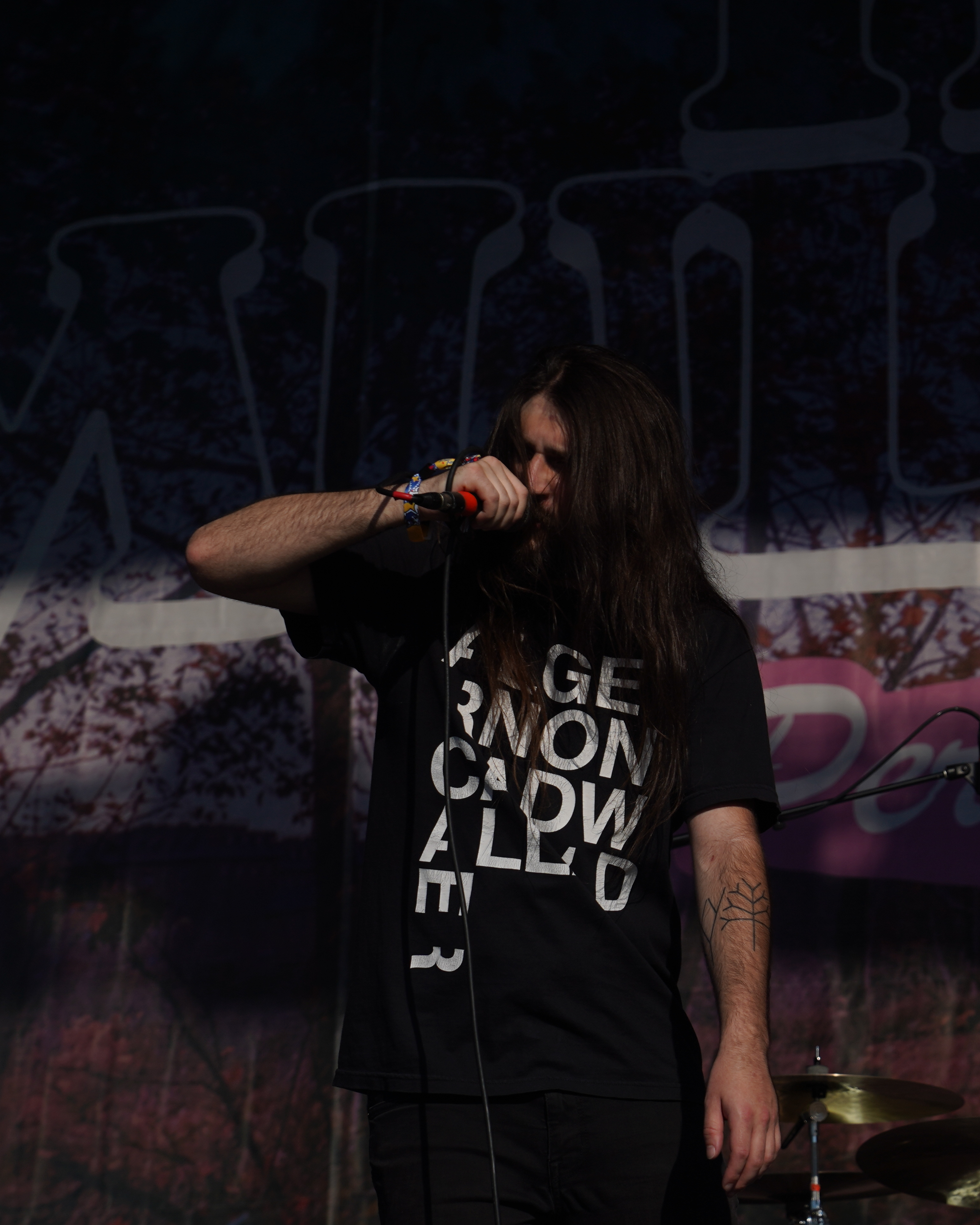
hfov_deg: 10.0
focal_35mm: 154
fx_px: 5584
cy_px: 587
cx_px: 807
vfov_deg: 12.5
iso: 100
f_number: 8
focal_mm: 105
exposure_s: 1/1600
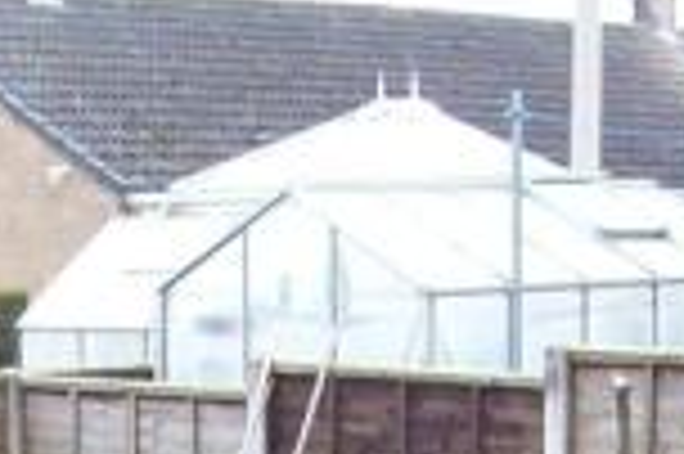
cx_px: -29
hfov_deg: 14.0
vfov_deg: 8.9
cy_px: 964
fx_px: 2733
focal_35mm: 144
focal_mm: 6
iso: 200
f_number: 2.7
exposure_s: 1/64
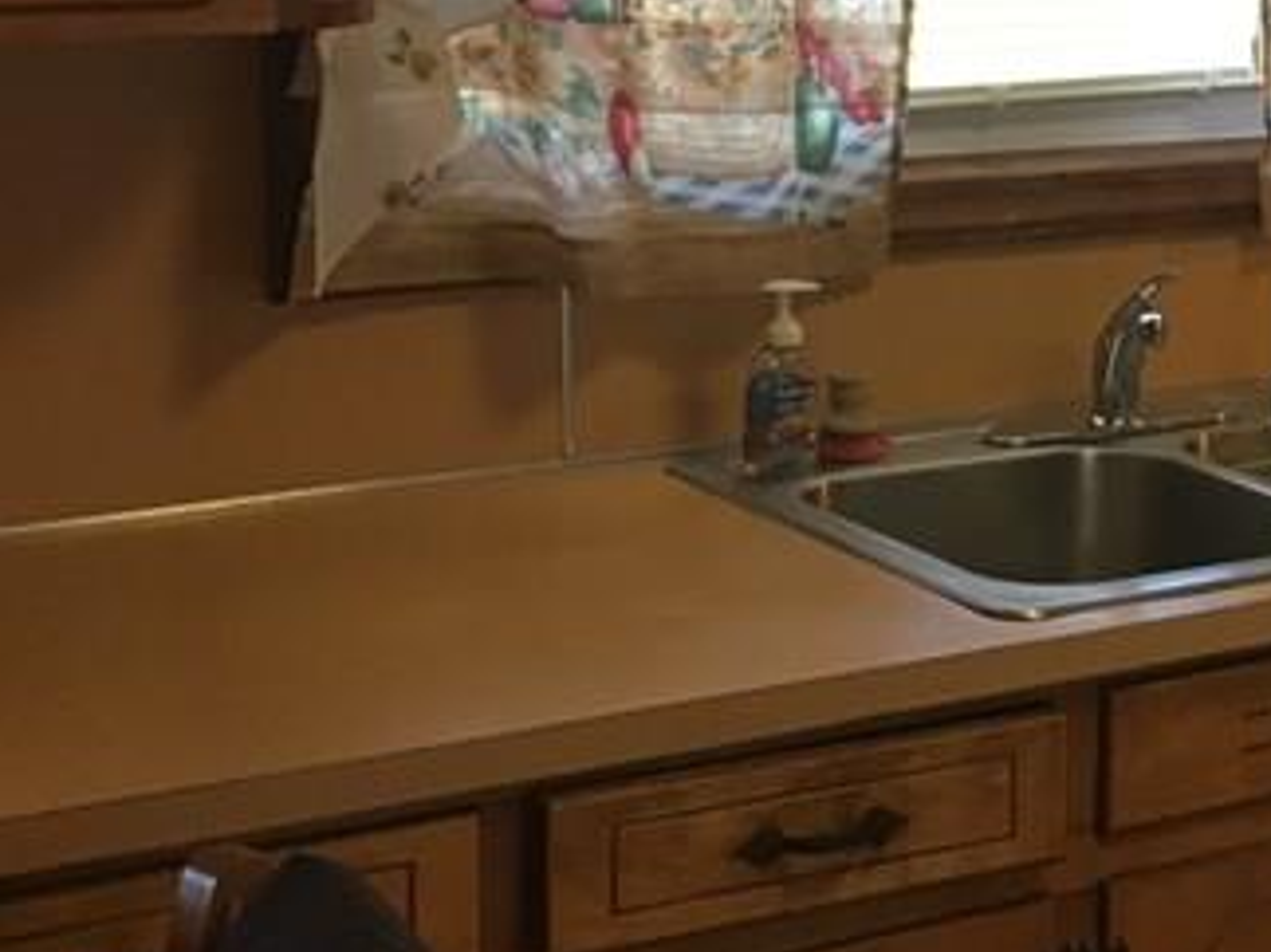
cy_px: 307
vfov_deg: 16.0
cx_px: 1444
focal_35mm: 92
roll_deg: -1.7
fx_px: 3377
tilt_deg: -7.4
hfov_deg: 20.2
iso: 64
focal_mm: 4.15
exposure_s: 1/30
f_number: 2.2
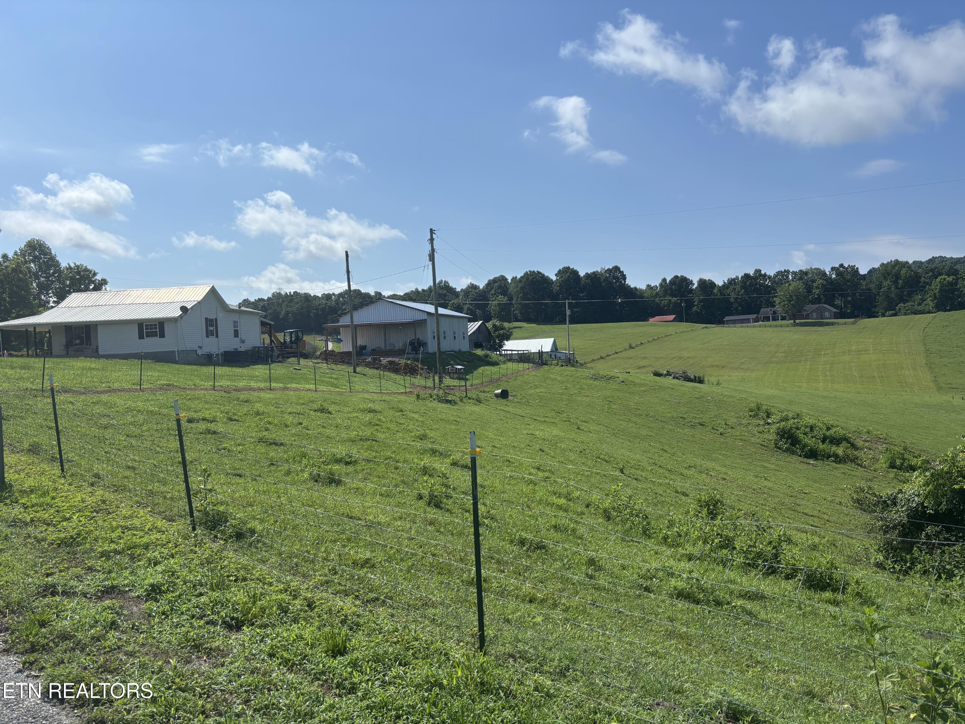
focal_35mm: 26
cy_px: 362
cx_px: 482
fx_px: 725
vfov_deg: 53.1
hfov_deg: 67.3
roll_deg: +3.0
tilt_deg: -1.4
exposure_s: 1/6329
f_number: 1.6
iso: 50
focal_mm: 5.96
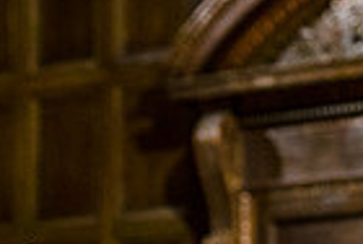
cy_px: 422
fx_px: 2920
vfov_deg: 4.7
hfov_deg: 7.0
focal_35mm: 289
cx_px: -241
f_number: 4.5
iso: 1600
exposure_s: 1/320
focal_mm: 70
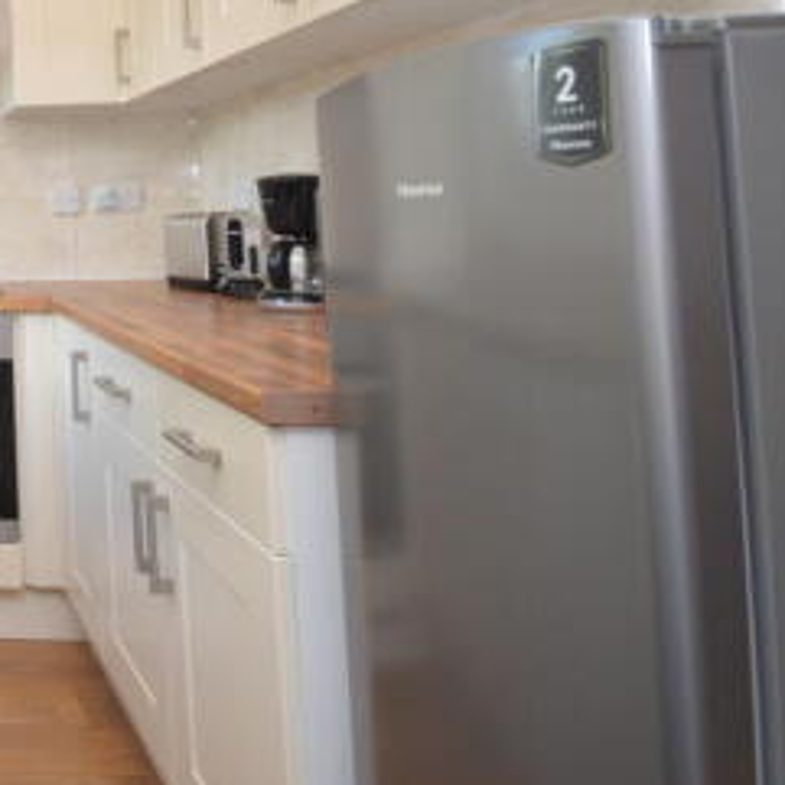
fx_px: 979
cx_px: -261
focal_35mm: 38
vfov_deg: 41.8
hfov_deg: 32.0
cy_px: 156
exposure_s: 1/100
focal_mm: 11
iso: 400
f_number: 5
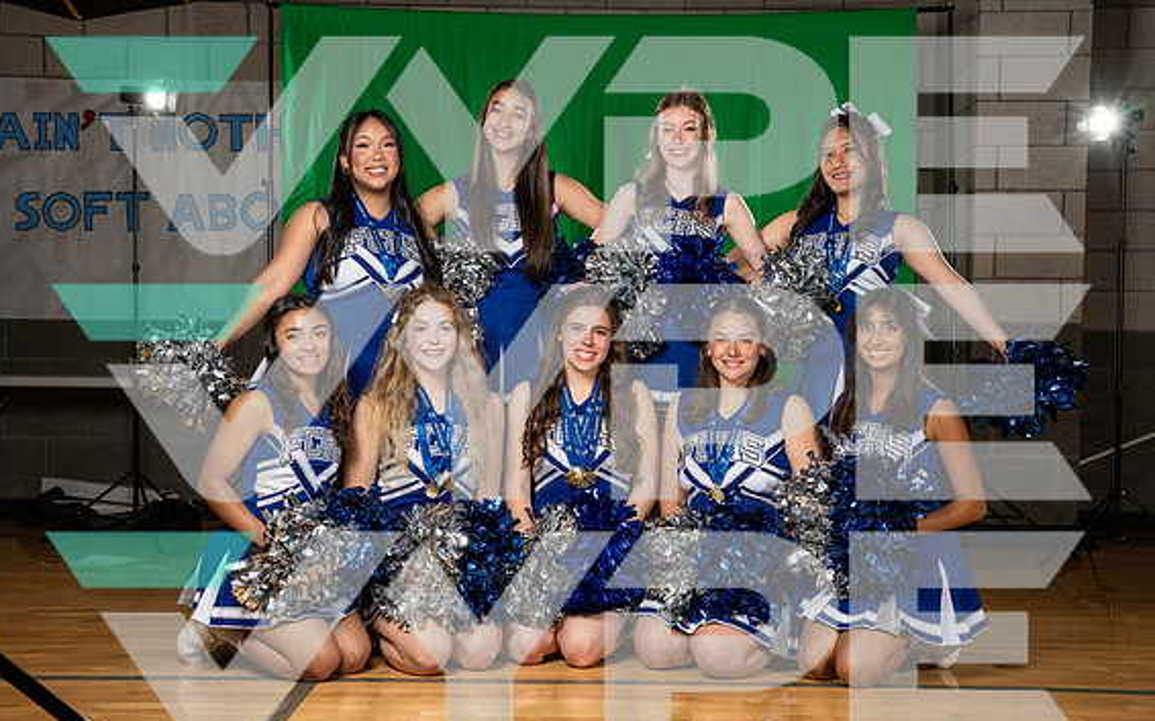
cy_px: 393
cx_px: 571
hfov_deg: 43.5
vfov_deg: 27.9
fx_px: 1447
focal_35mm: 46
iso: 160
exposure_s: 1/200
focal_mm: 44
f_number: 8
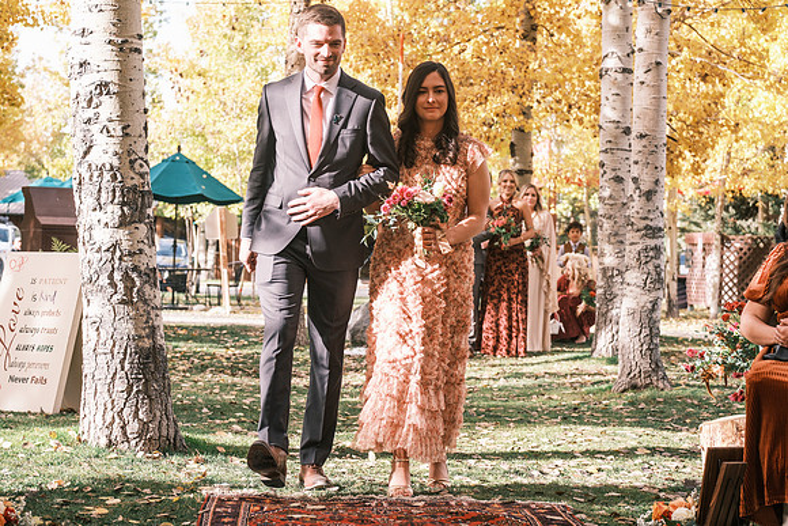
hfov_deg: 25.1
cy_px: 263
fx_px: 1773
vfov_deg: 16.9
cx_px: 394
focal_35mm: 81
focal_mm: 54.1
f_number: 4
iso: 400
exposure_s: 1/500
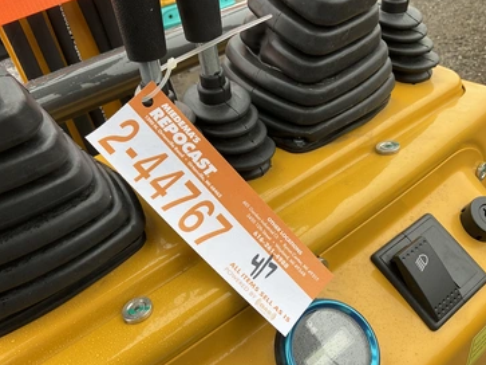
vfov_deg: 44.1
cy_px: 193
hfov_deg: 56.8
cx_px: 241
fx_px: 449
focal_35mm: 32
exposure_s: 1/213
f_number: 1.8
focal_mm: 3
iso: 20
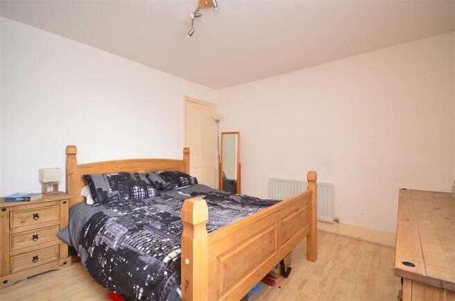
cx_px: 228
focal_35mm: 15
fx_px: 189
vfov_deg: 77.0
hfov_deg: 100.5
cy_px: 150
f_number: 5
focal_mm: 10
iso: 200
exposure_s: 1/2
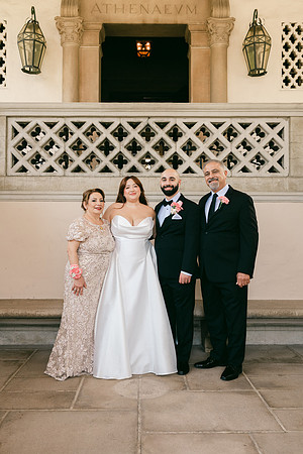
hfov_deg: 37.9
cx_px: 152
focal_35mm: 35
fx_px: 442
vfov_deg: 54.4
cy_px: 227
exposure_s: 1/160
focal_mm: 35
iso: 160
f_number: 4
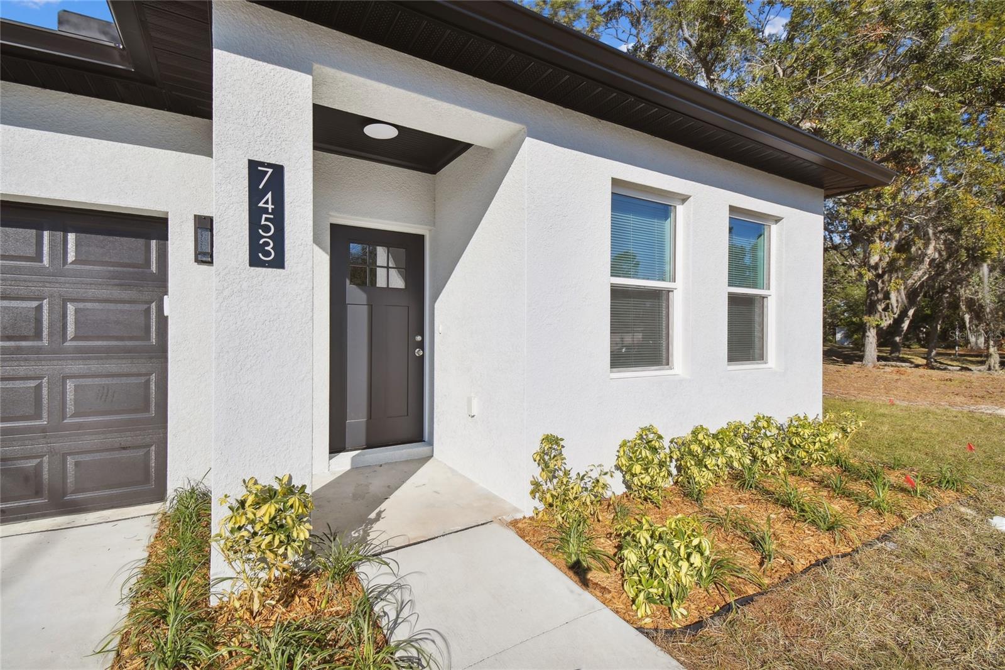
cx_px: 502
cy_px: 335
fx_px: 419
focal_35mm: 15
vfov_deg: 77.3
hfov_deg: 100.4
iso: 100
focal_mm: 10
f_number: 7.1
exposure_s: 1/400
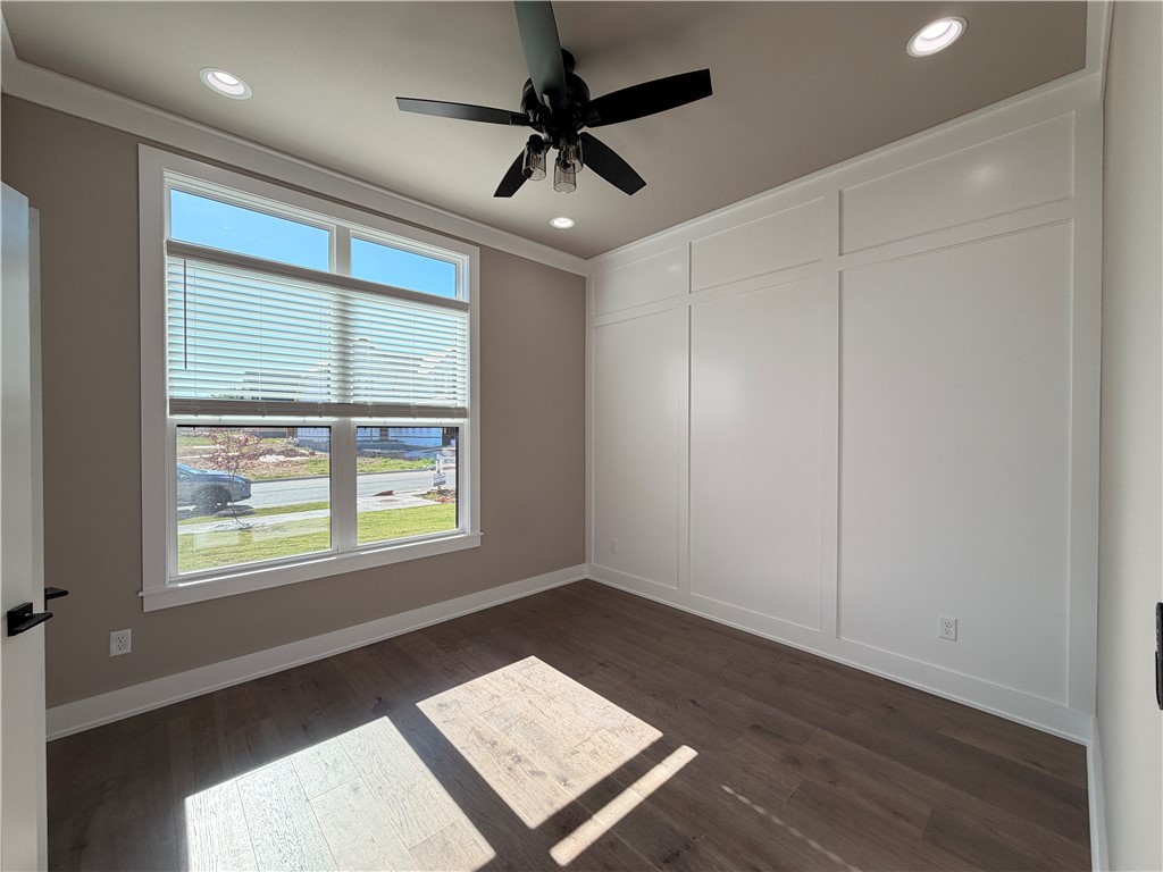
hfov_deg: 102.1
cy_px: 436
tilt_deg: -0.7
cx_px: 582
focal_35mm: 14
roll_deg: +0.7
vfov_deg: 85.7
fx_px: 470
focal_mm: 2.22
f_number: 2.2
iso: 50
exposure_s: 1/238
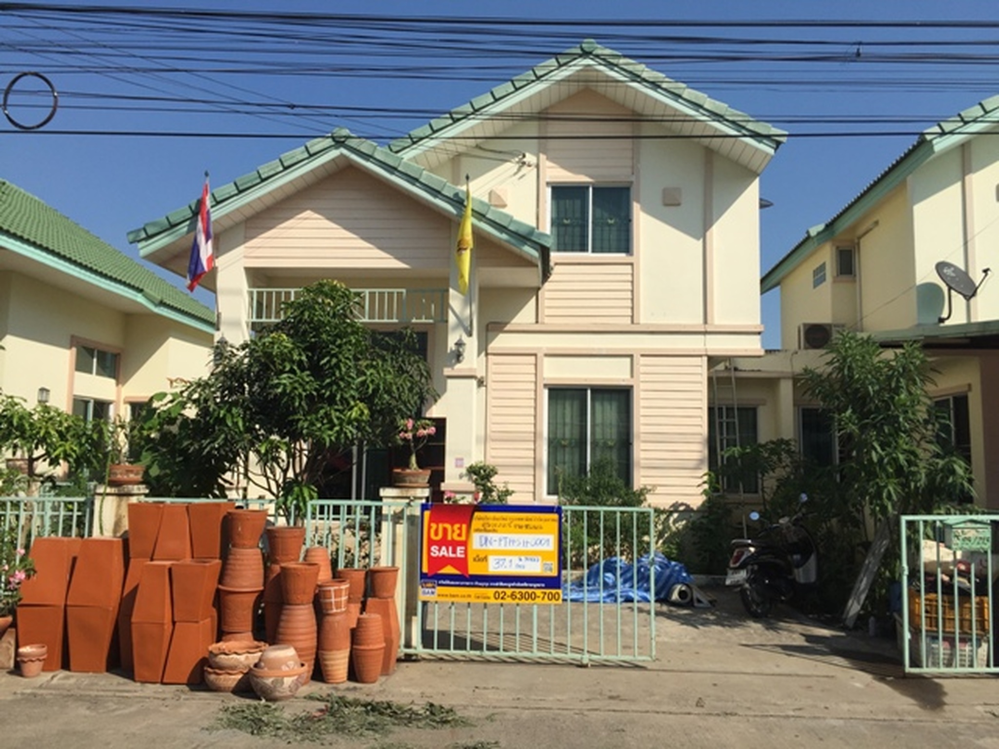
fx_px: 837
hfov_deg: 61.7
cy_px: 374
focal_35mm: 29
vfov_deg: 48.2
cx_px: 500
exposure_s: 1/3597
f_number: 2.2
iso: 32
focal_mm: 4.15
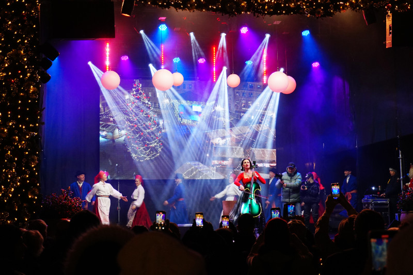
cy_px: 138
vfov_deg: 22.1
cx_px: 206
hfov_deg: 32.6
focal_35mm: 62
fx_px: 705
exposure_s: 1/80
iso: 800
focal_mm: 41
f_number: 5.6
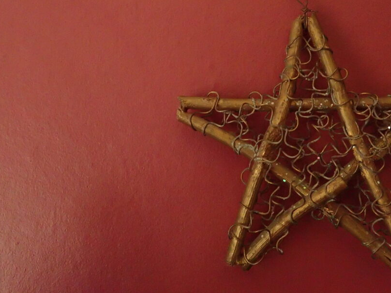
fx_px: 429
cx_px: 205
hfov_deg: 49.0
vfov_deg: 37.5
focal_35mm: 38
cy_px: 108
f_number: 2.3
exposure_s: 1/25
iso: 1600
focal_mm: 5.5
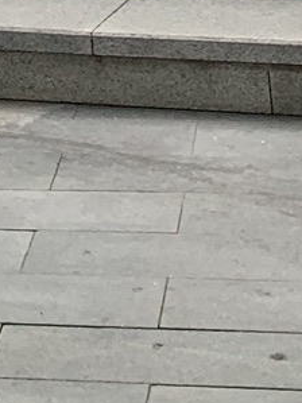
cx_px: -226
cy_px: -840
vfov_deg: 9.0
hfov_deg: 8.2
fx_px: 2025
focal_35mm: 174
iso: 25
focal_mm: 4.25
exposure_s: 1/981
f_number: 1.8
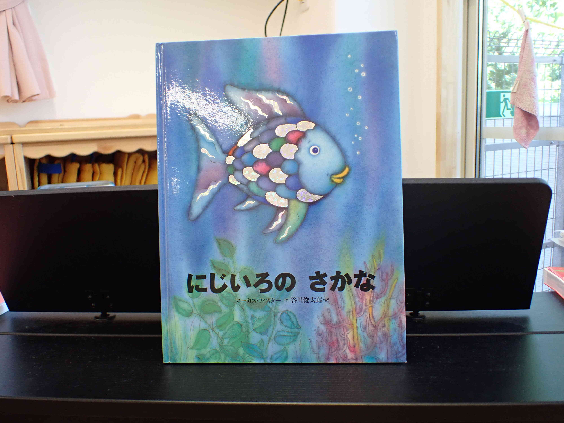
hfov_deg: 60.0
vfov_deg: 46.8
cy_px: 212
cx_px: 282
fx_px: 489
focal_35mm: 30
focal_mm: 5.4
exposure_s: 1/125
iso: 320
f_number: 2.3
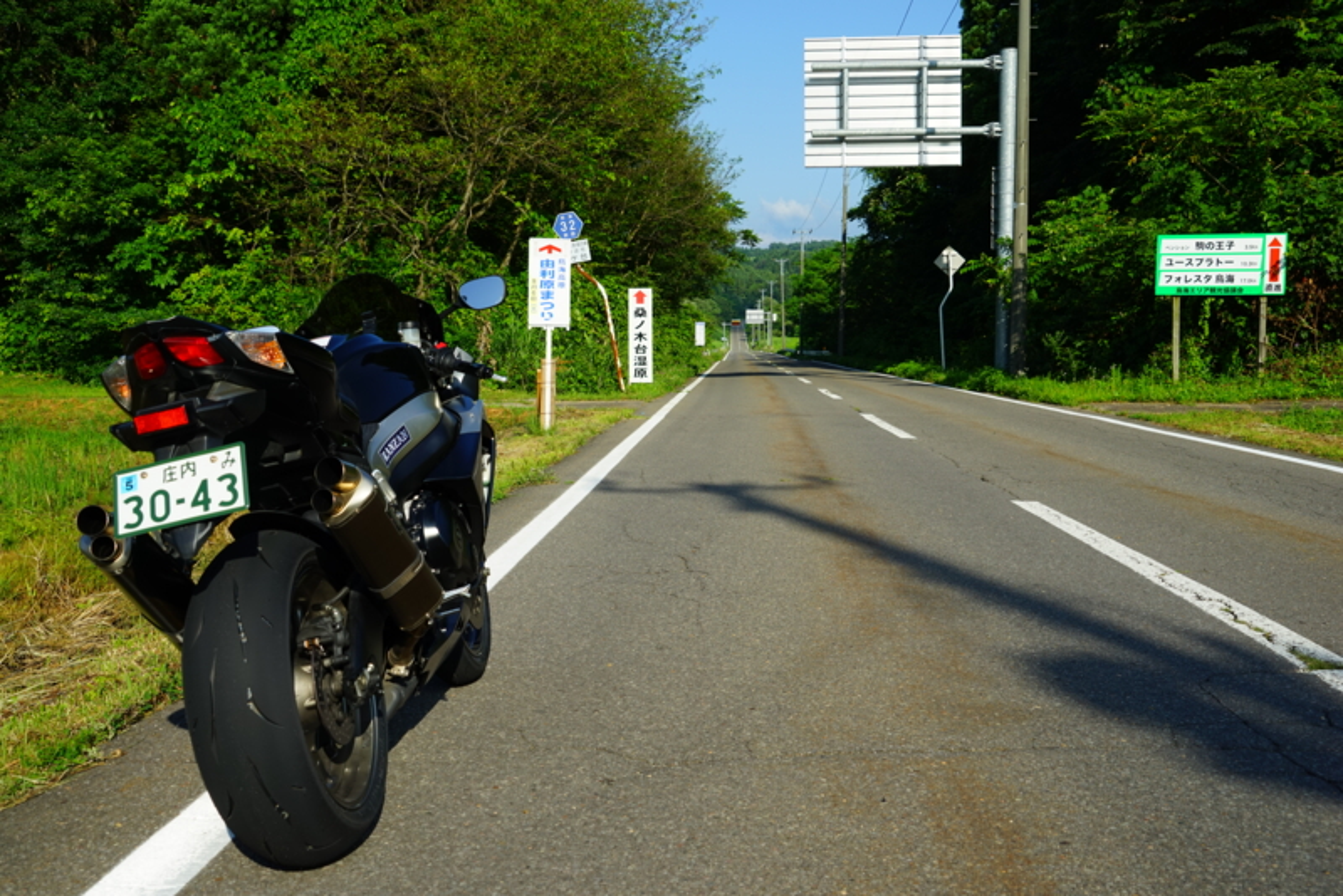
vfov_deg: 36.0
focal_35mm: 37
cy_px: 448
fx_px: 1381
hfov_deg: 51.9
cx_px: 672
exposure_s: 1/200
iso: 100
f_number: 9.5
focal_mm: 37
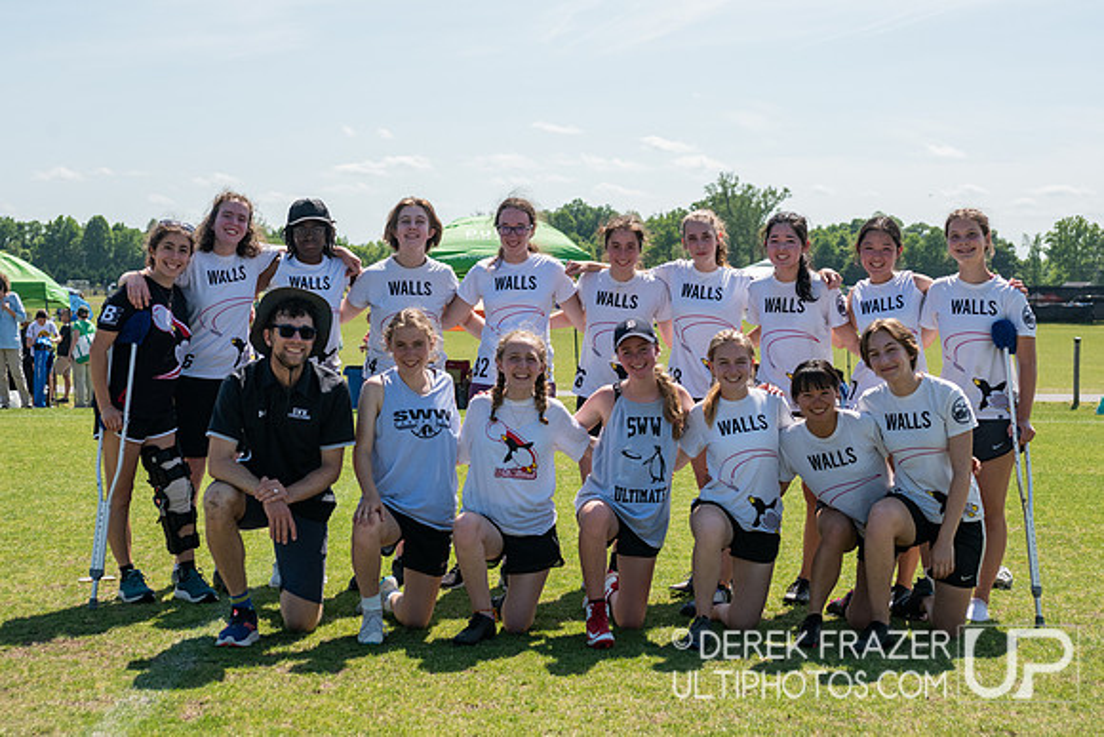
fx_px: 2082
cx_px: 561
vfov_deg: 20.1
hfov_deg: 29.7
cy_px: 306
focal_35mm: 68
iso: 560
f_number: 6.3
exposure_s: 1/2000
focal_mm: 55
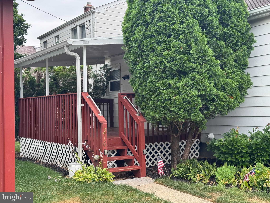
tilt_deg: +0.1
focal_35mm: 48
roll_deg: +0.5
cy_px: 102
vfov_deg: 30.3
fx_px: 374
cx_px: 135
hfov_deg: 39.7
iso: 64
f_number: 1.78
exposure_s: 1/417
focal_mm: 6.76
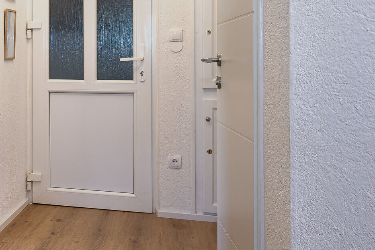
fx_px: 593
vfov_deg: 23.4
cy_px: 47
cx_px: -52
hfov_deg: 30.7
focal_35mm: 57
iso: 100
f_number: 7.1
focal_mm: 19
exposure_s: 1/10
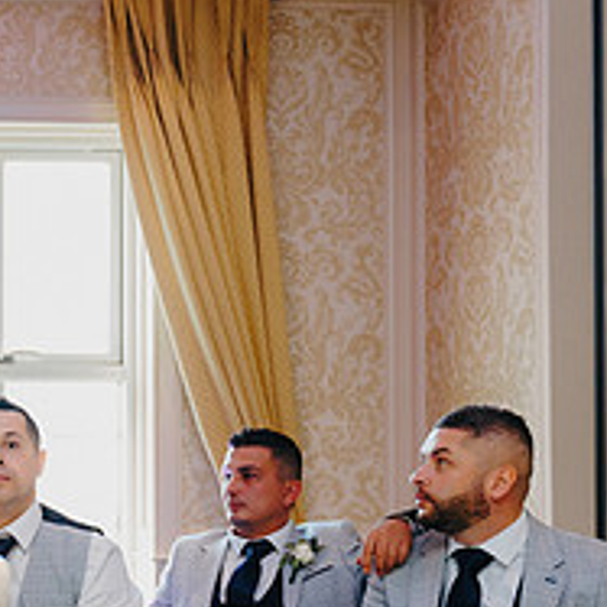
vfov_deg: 23.1
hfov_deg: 20.8
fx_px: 1468
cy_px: 469
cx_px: -227
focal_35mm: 74
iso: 2000
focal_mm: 28
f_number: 2.8
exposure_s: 1/160
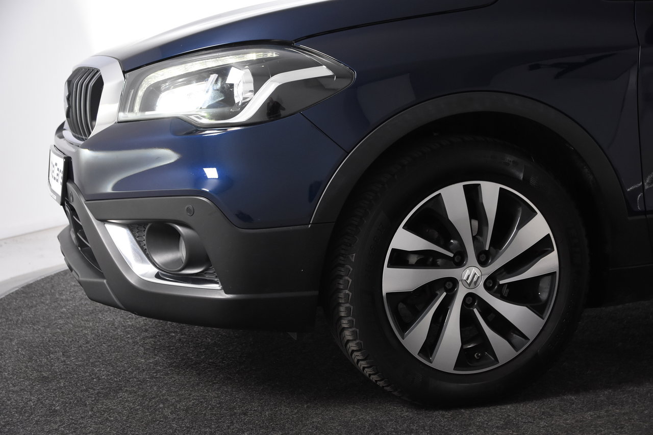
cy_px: 218
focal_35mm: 57
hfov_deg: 35.1
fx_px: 1034
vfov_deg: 23.8
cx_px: 326
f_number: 5
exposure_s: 1/100
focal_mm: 38
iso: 1600
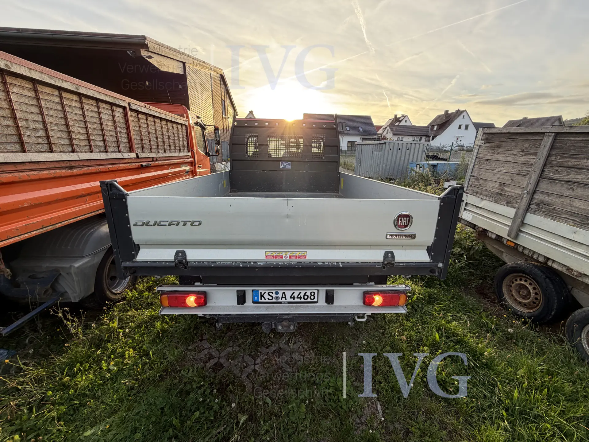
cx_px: 294
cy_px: 221
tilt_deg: -15.5
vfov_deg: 85.7
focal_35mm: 14
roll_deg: -1.1
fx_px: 238
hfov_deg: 102.1
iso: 40
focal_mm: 2.22
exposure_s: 1/154
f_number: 2.2
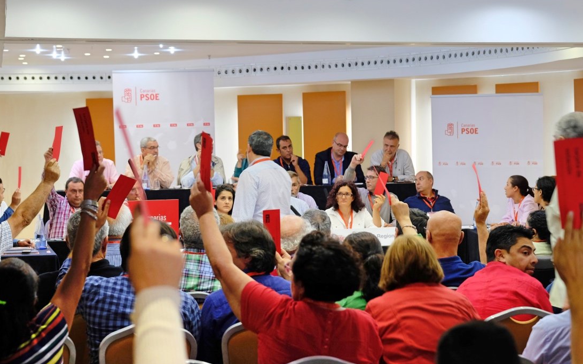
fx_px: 1223
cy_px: 174
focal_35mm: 77
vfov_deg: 16.9
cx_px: 290
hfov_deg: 26.8
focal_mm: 50
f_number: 4
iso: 2000
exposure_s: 1/34
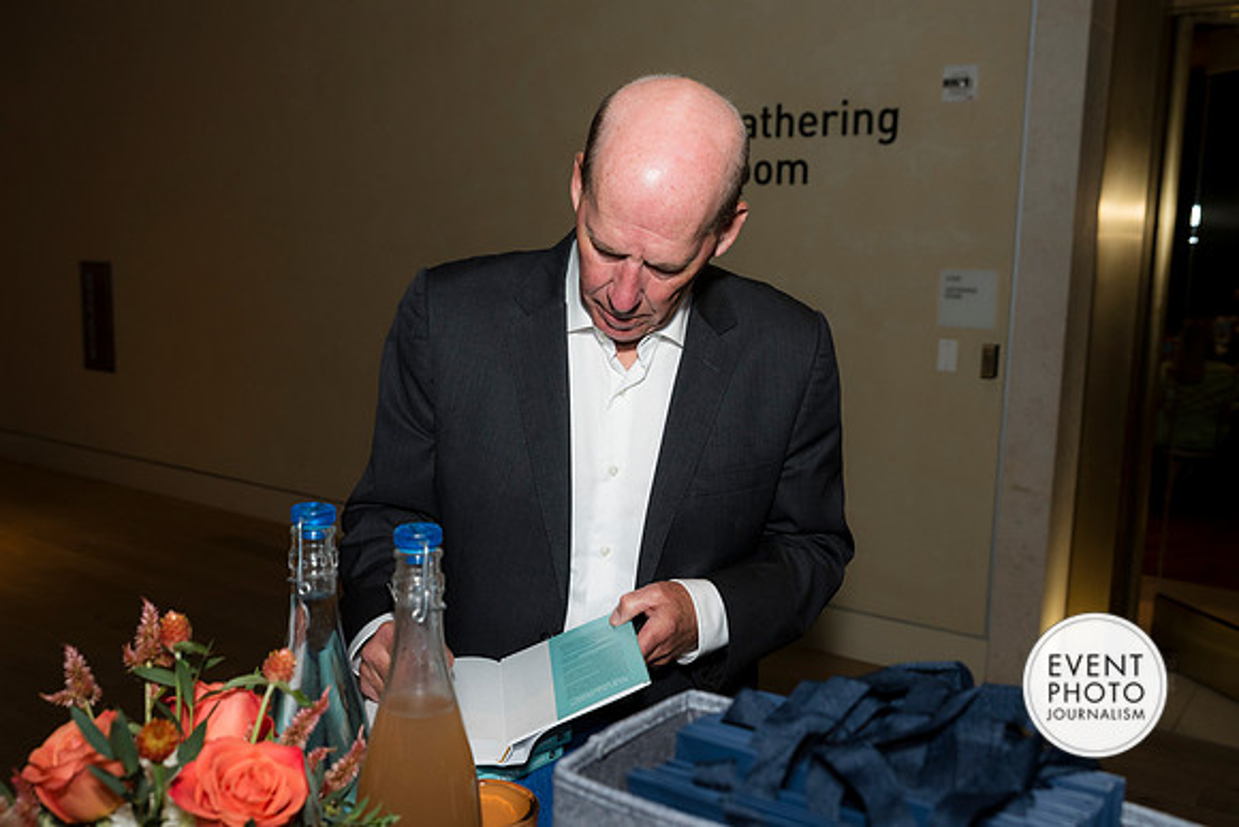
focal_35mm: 32
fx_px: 1102
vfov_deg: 41.1
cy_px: 414
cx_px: 620
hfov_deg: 58.7
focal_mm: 32
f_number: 5
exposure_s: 1/125
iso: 800
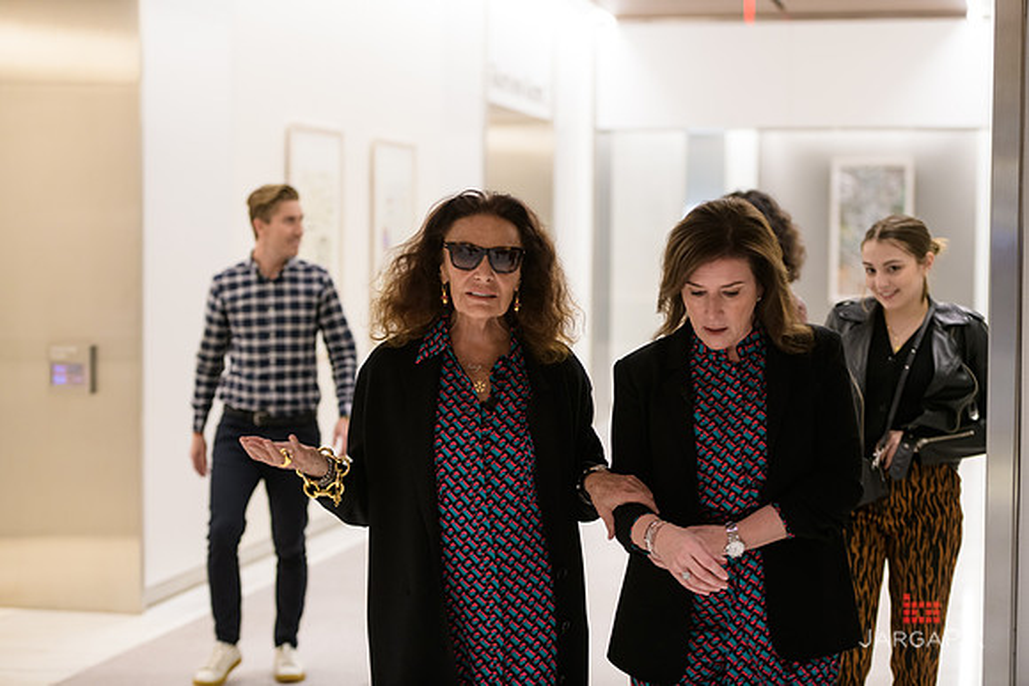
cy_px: 343
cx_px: 514
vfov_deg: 19.5
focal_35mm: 70
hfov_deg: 28.8
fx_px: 2001
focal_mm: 70
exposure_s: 1/125
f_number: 3.2
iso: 1600
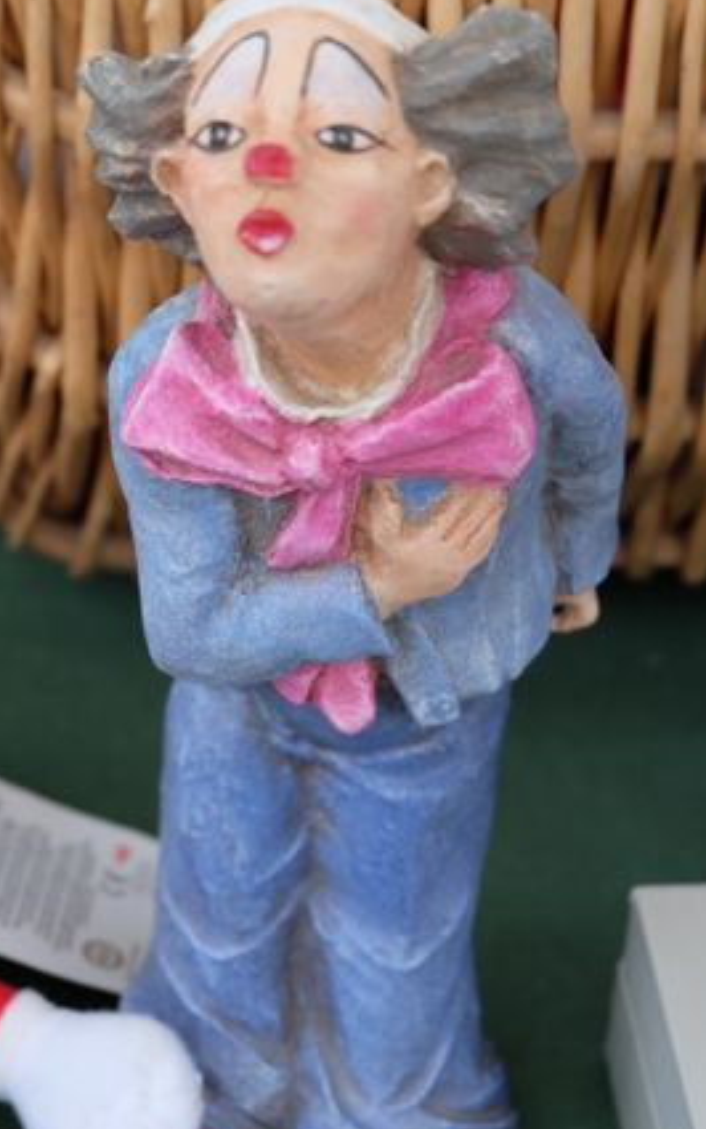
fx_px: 2829
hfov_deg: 14.2
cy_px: 595
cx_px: 304
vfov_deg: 22.5
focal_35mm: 92
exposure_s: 1/300
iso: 400
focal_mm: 50
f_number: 5.6
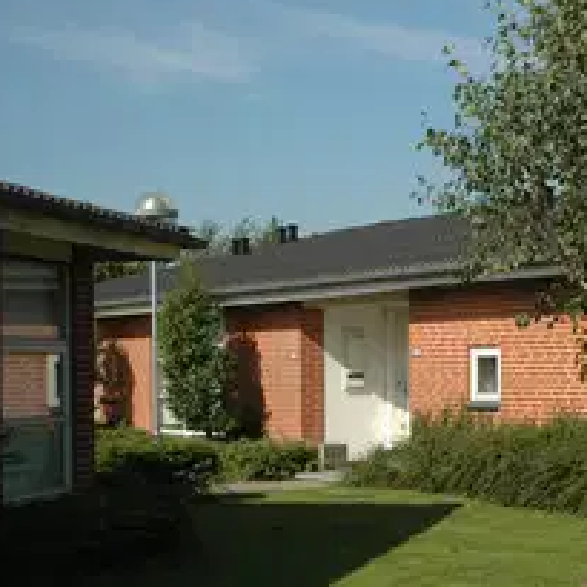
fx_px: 1401
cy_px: 368
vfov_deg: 23.6
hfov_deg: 22.7
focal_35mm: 73
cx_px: 586
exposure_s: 1/400
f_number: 10
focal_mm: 28
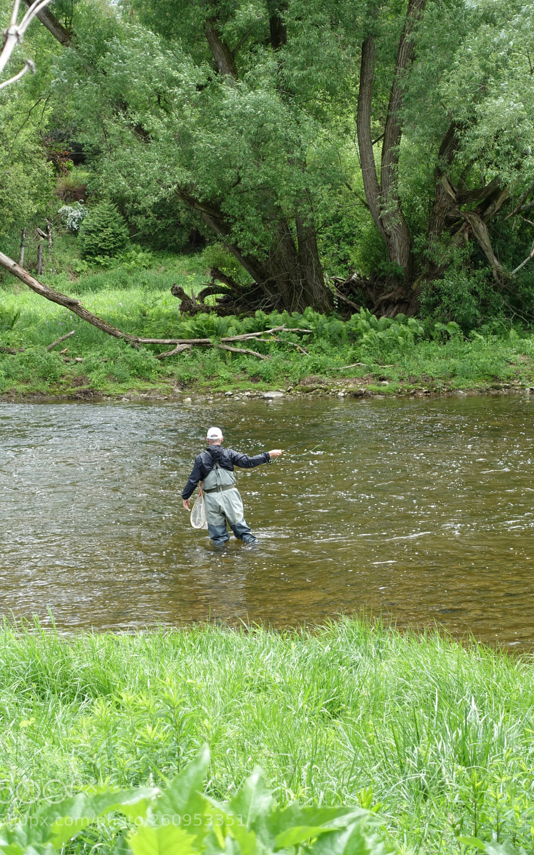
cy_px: 431
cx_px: 251
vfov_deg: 29.4
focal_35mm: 70
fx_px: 1630
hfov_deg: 18.6
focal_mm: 25
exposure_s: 1/200
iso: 125
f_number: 4
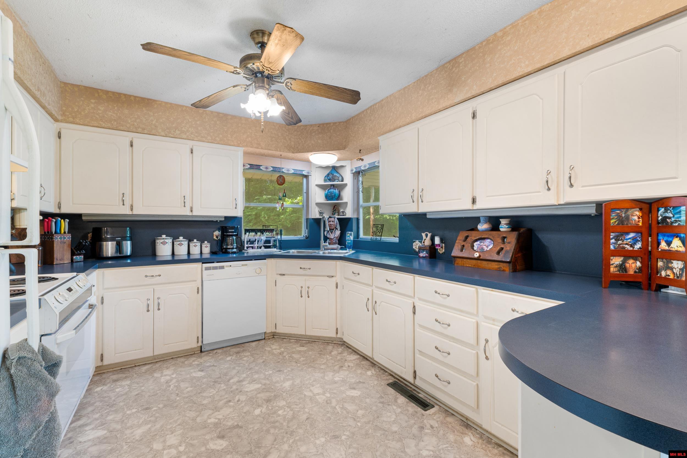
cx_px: 344
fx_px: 286
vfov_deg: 77.3
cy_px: 229
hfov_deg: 100.4
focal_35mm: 15
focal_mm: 10
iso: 200
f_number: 9
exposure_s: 1/2
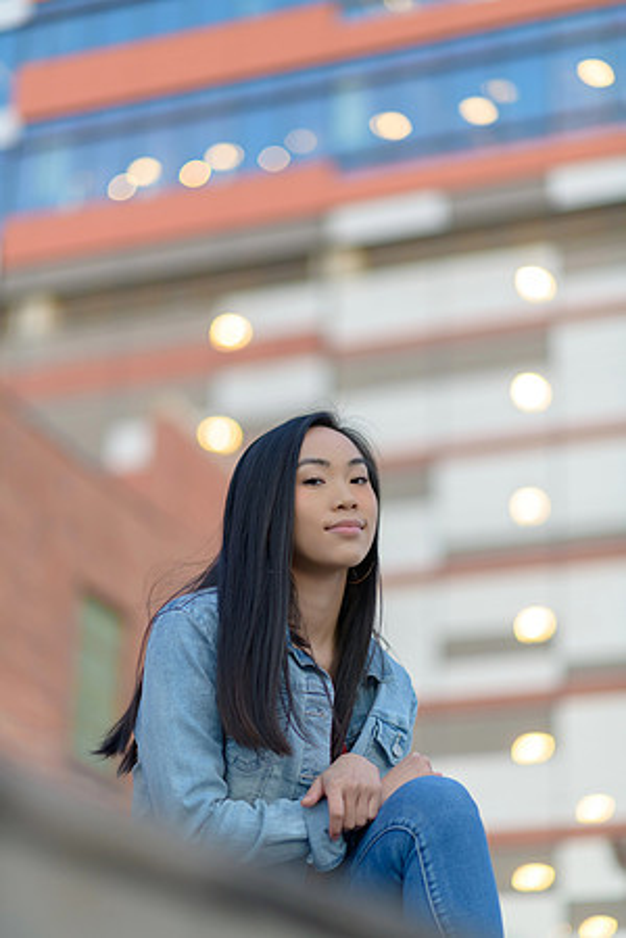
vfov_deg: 23.9
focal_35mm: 85
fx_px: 2217
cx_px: 313
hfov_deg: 16.1
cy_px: 469
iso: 800
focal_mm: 85
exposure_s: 1/320
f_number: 1.8
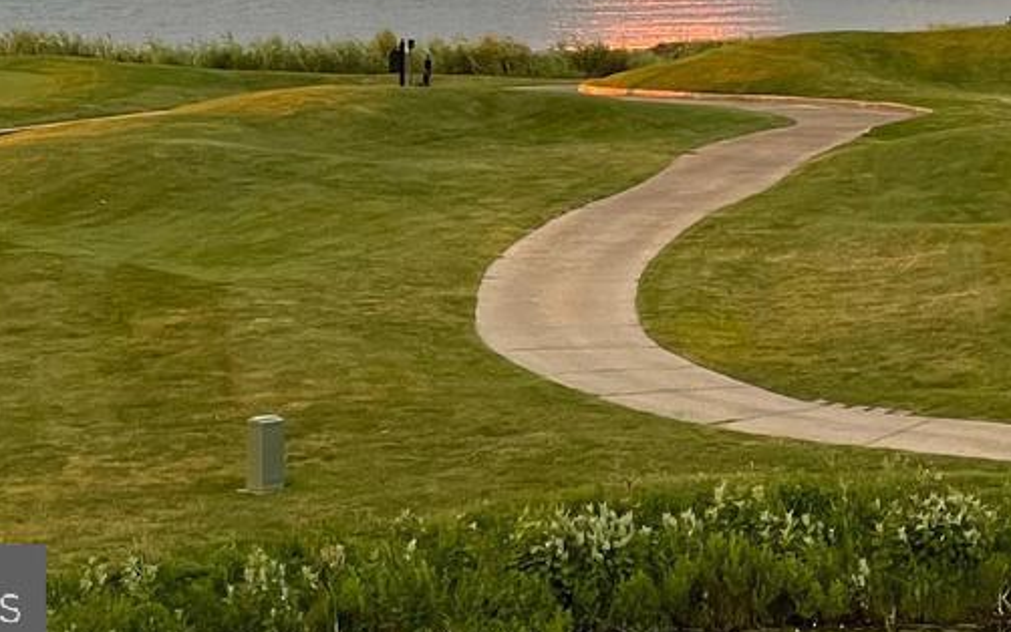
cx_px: 1142
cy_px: -427
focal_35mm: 234
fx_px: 6449
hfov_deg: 8.9
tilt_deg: -0.3
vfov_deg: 5.5
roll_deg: -0.1
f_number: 2.8
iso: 125
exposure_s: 1/99
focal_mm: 9
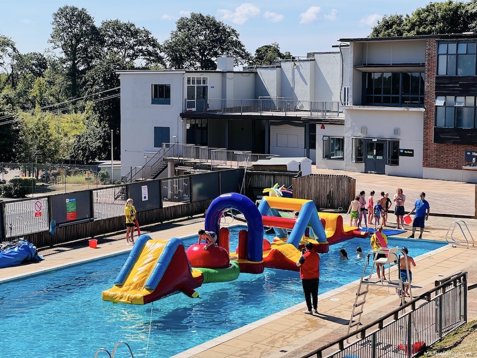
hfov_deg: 25.3
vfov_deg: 19.1
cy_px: 179
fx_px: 1061
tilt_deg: -6.2
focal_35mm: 77
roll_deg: +0.6
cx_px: 238
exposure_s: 1/717
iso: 32
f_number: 2.8
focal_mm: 9
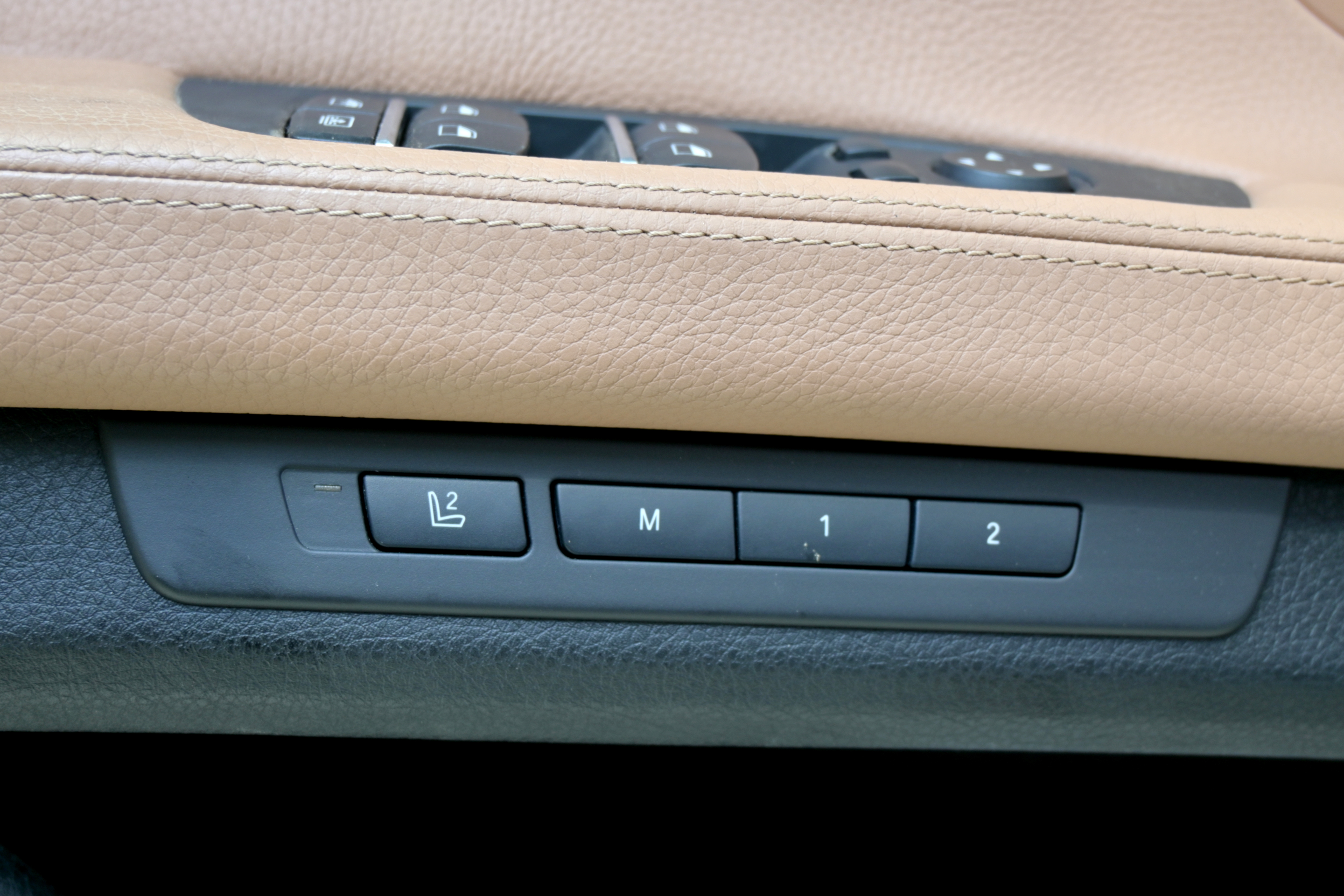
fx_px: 1540
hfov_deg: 47.2
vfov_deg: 32.4
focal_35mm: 41
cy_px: 448
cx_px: 672
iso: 125
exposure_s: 1/20
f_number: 4.5
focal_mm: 27.5
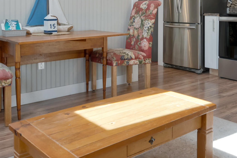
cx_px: 184
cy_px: 9
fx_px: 303
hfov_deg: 41.2
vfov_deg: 27.9
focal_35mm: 46
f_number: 8
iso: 200
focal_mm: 16
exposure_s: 1/125
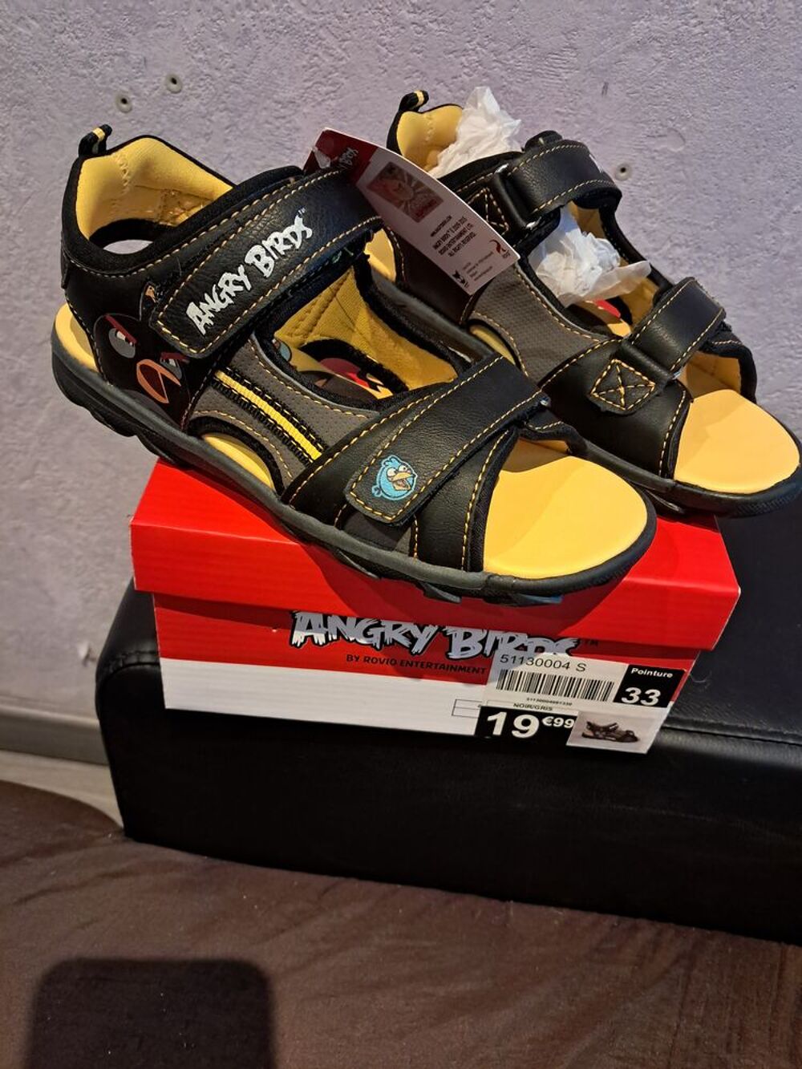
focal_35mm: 27
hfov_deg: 51.4
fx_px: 834
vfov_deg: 65.3
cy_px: 534
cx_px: 401
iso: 500
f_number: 1.8
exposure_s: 1/33
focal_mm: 4
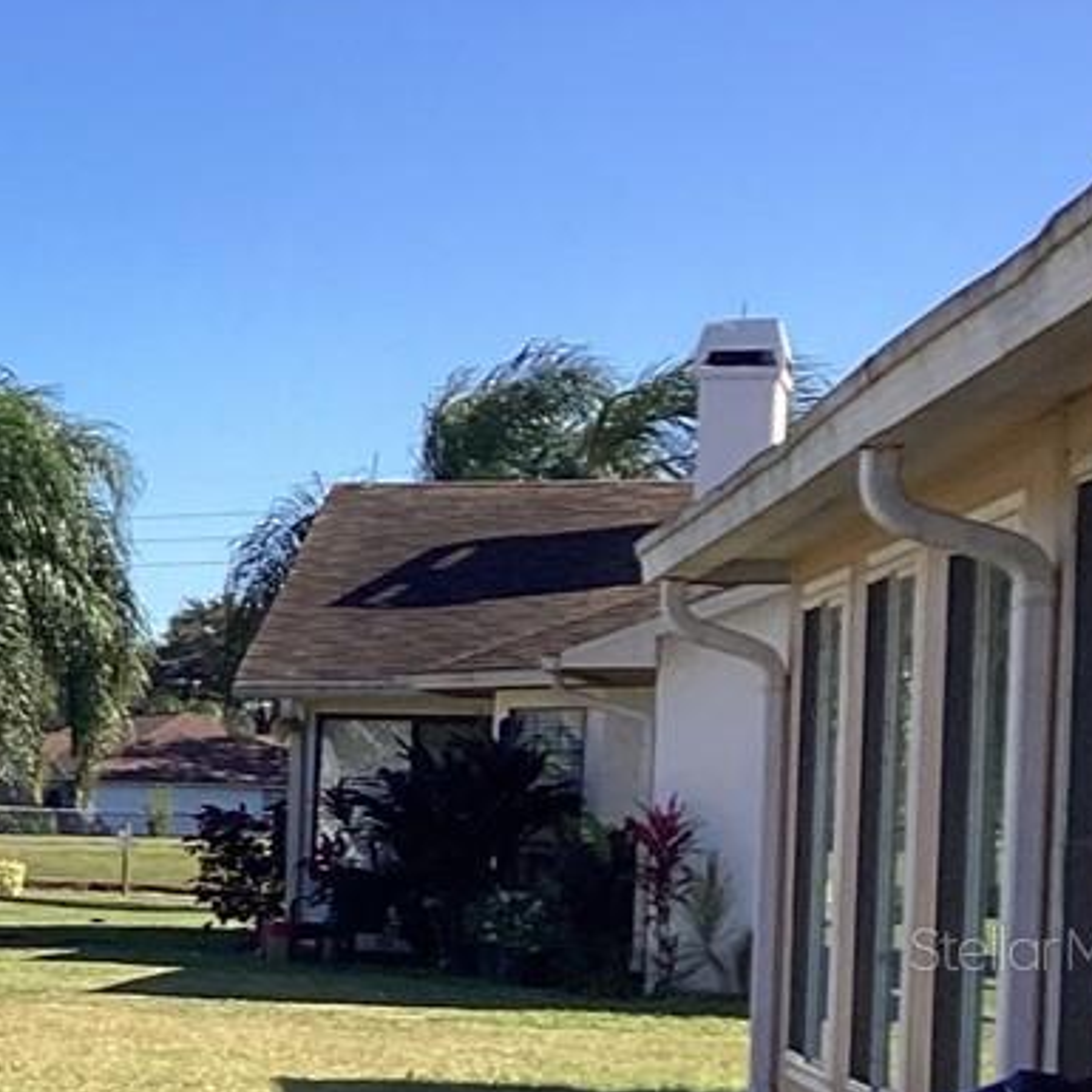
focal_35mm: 114
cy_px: 947
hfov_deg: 13.2
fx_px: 4069
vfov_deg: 15.1
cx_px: -1092
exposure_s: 1/970
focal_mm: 3.3
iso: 25
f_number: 2.4
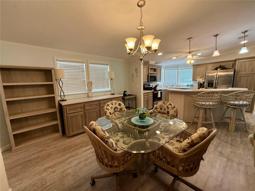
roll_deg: +1.8
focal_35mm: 14
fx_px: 103
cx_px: 128
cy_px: 96
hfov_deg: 102.1
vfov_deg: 85.7
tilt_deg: -8.4
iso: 250
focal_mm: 2.22
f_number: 2.2
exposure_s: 1/120
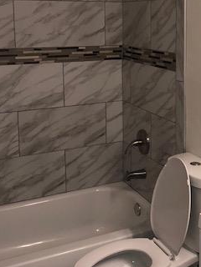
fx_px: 434
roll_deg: +0.2
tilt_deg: -9.3
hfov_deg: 25.8
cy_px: 88
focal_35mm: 56
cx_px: 146
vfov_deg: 34.0
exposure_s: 1/120
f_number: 1.8
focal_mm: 4
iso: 64
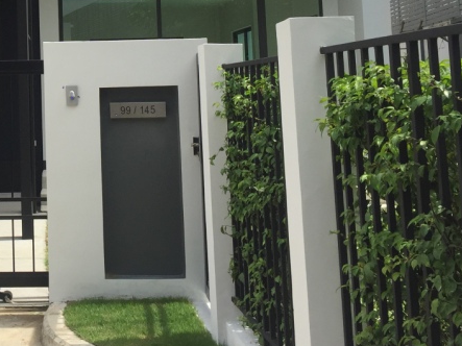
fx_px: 894
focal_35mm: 67
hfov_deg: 27.2
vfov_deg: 21.1
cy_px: -7
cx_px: -6
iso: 32
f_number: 2.2
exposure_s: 1/1163
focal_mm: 4.15
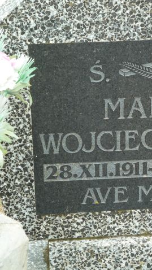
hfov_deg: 7.5
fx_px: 1160
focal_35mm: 162
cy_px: 135
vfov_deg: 13.3
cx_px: 154
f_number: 4.4
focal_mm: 18.2
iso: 80
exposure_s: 1/80
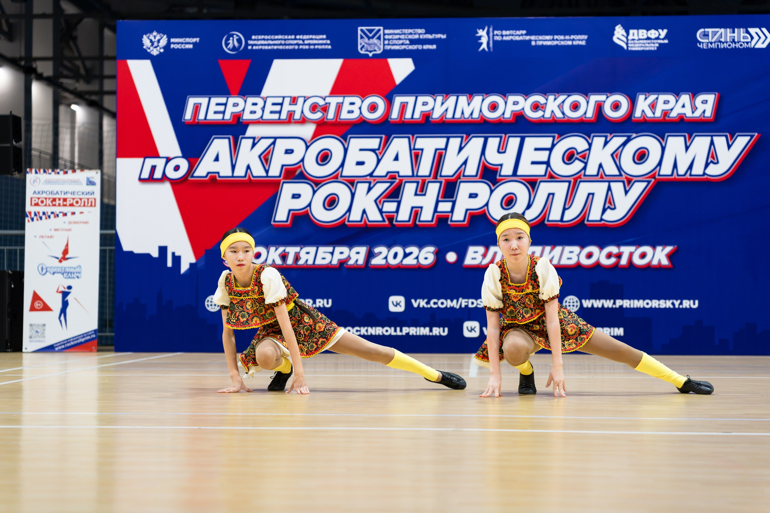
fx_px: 1442
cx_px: 385
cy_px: 256
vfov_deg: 20.2
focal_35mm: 67
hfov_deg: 29.9
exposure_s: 1/640
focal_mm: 67.4
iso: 2500
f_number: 2.8
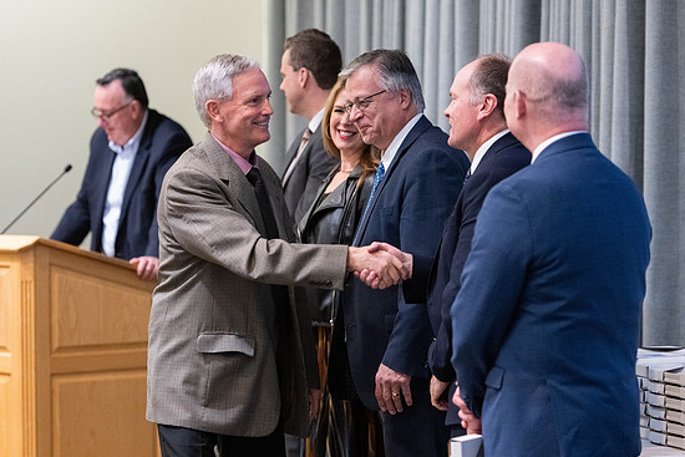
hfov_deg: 14.1
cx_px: 317
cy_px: 214
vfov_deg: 9.5
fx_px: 2760
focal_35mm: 145
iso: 4000
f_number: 2.8
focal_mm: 120
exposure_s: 1/160
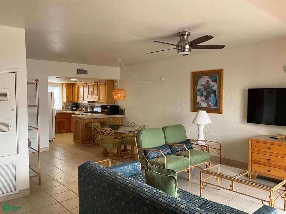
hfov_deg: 61.7
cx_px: 143
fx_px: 240
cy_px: 107
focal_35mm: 29
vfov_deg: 48.2
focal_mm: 3
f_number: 1.8
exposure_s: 1/77
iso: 64
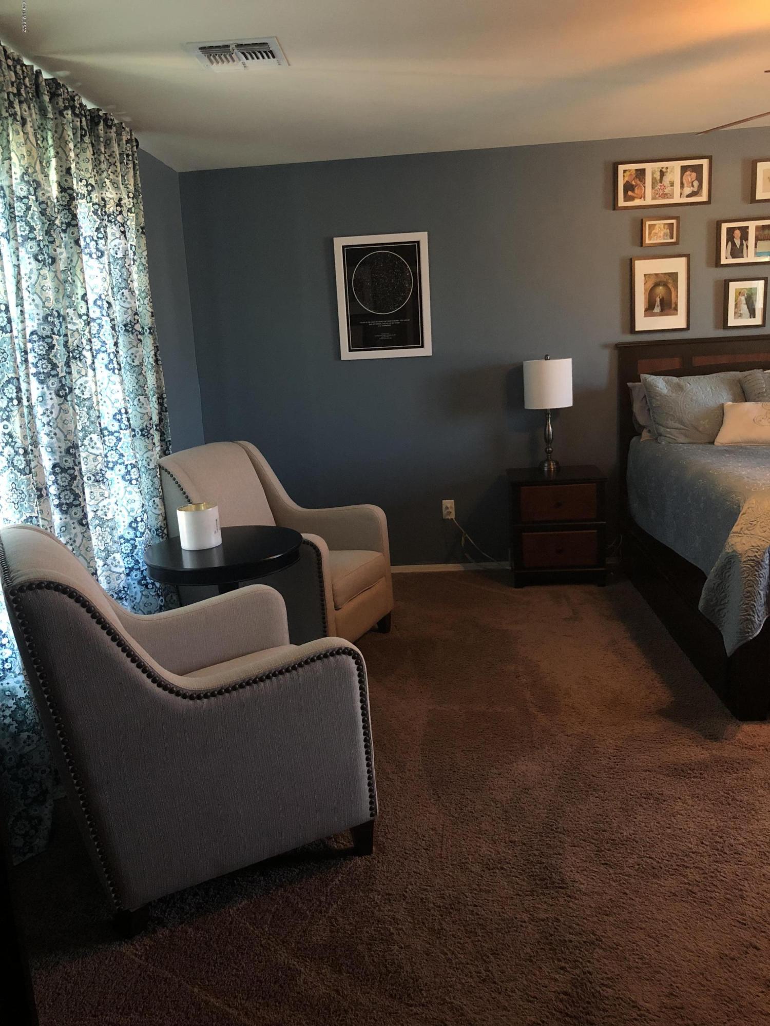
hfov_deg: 49.7
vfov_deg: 63.4
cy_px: 513
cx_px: 385
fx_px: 830
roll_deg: +3.9
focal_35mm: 28
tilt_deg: -10.5
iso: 50
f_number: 1.8
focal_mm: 3.99
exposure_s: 1/15
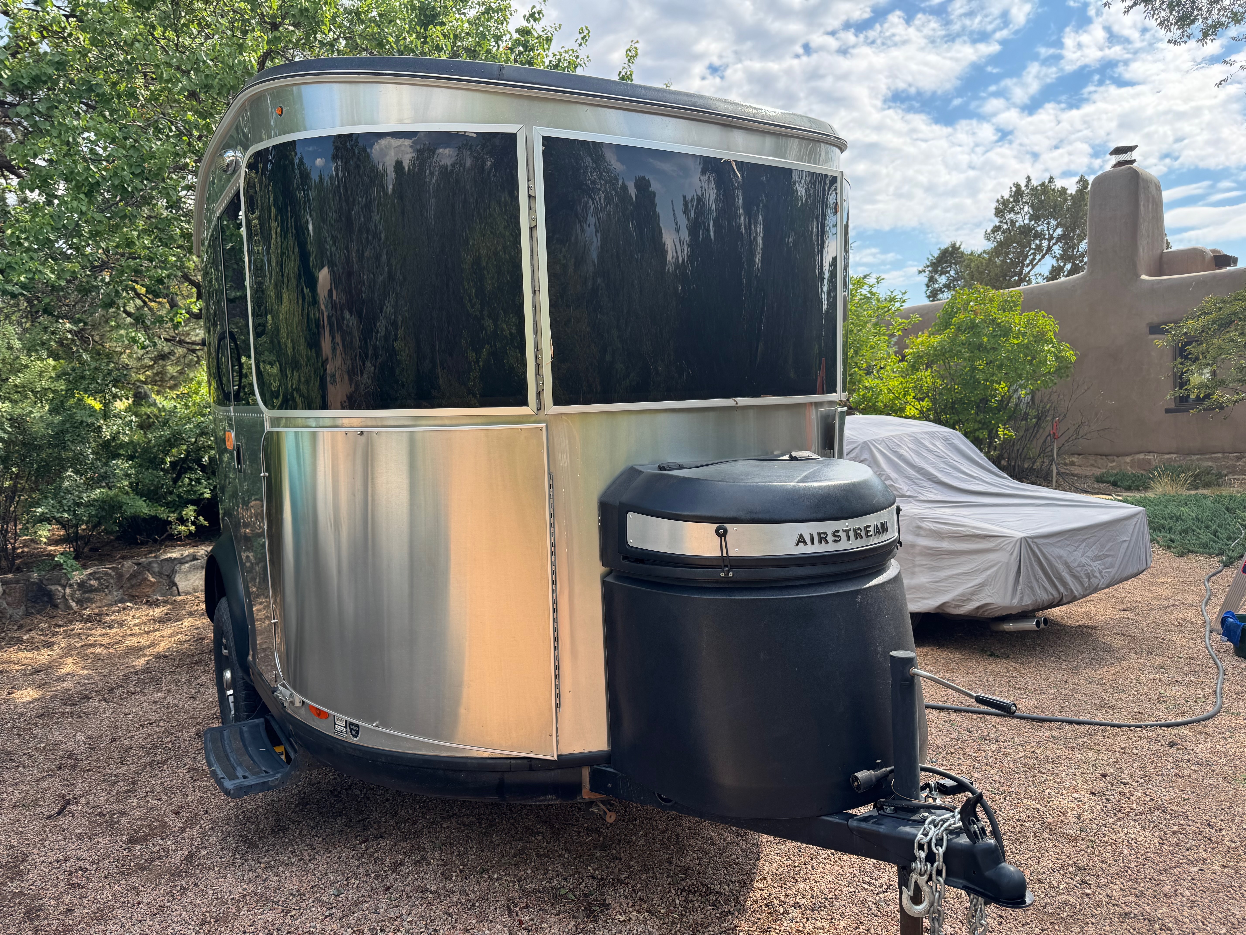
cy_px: 468
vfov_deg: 56.8
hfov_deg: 71.6
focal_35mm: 24
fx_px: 864
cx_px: 623
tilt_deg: -0.5
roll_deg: +1.4
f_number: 1.78
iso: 80
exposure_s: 1/1311
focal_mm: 6.76
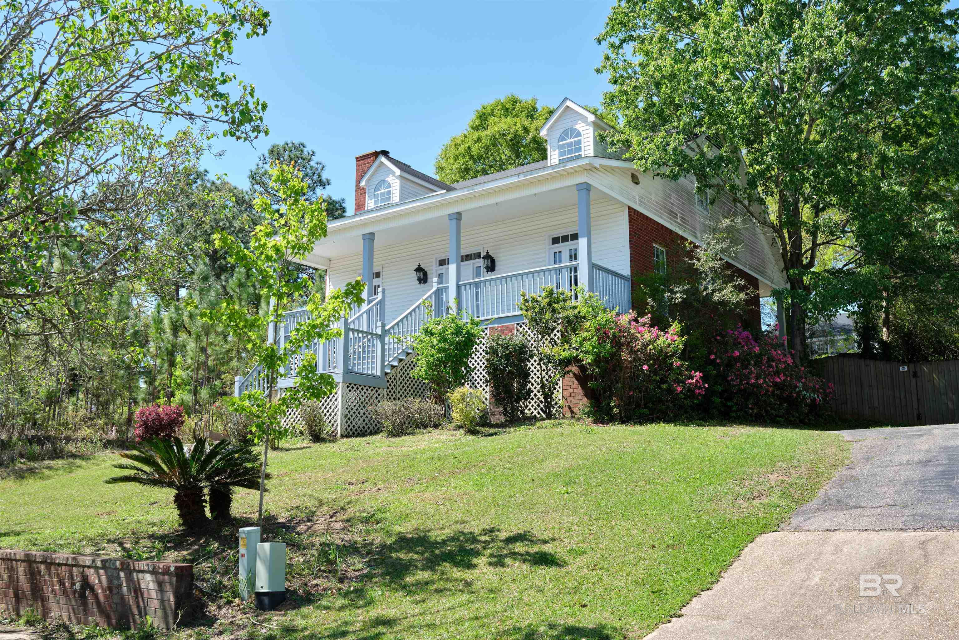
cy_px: 320
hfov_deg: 58.7
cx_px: 480
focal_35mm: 32
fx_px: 852
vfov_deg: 41.1
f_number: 5.6
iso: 125
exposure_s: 1/125
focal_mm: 21.3
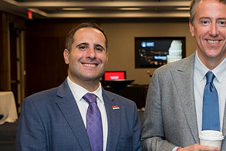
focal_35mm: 83
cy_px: 127
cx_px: 199
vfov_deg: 16.3
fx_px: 522
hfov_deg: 23.8
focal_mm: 42
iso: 1400
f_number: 5
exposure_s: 1/125
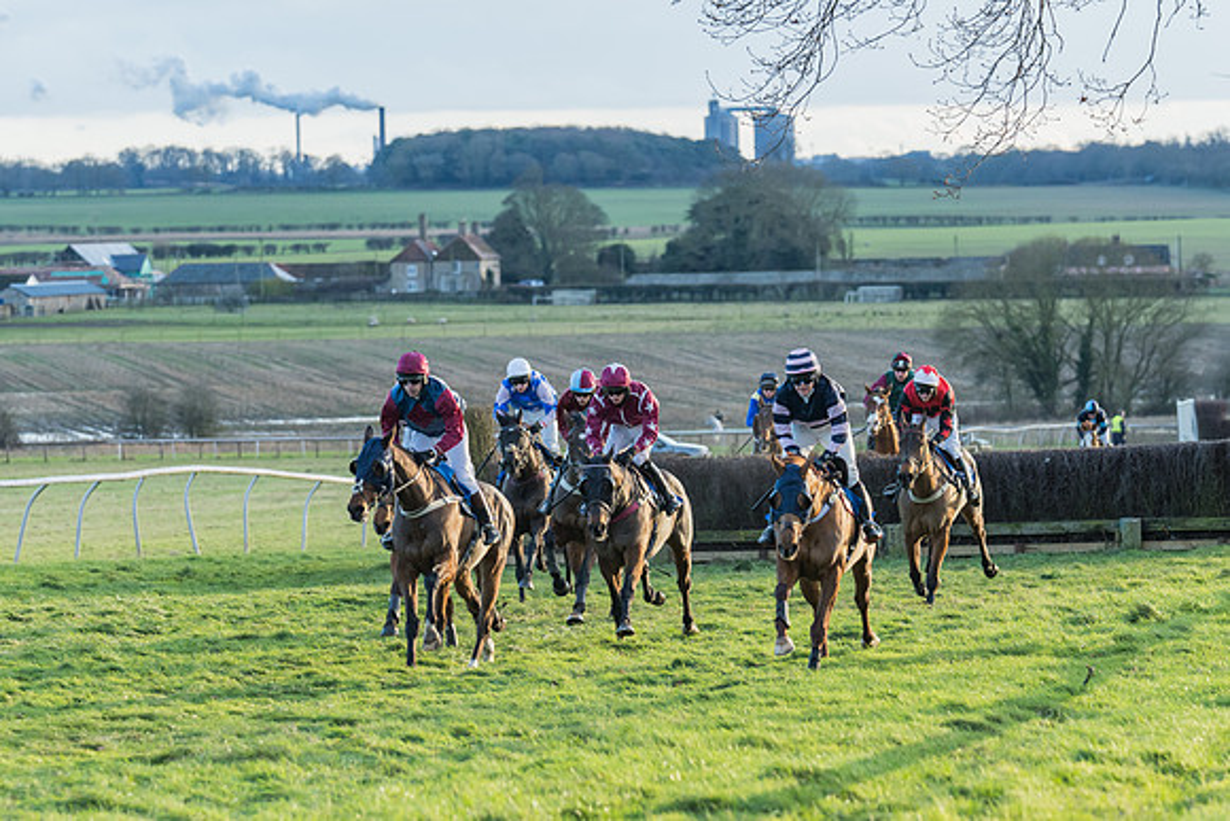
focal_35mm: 203
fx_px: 6928
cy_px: 487
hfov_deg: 10.1
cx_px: 556
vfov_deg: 6.8
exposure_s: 1/1000
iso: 800
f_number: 4
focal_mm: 138
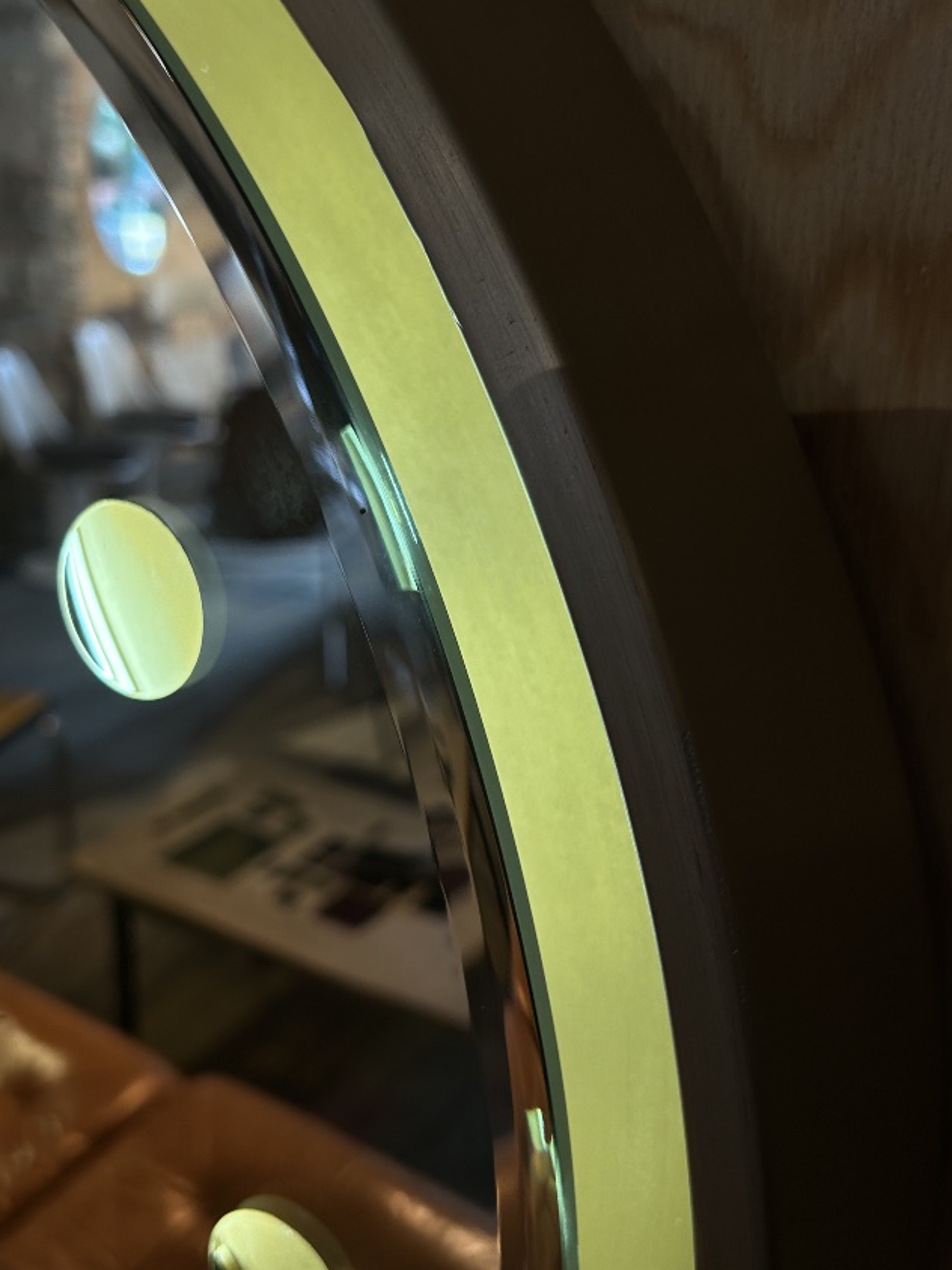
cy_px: 588
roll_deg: -1.4
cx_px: 372
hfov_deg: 38.5
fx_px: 1357
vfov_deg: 50.1
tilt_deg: -17.2
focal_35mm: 37
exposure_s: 1/100
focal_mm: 5.7
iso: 32
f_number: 1.5
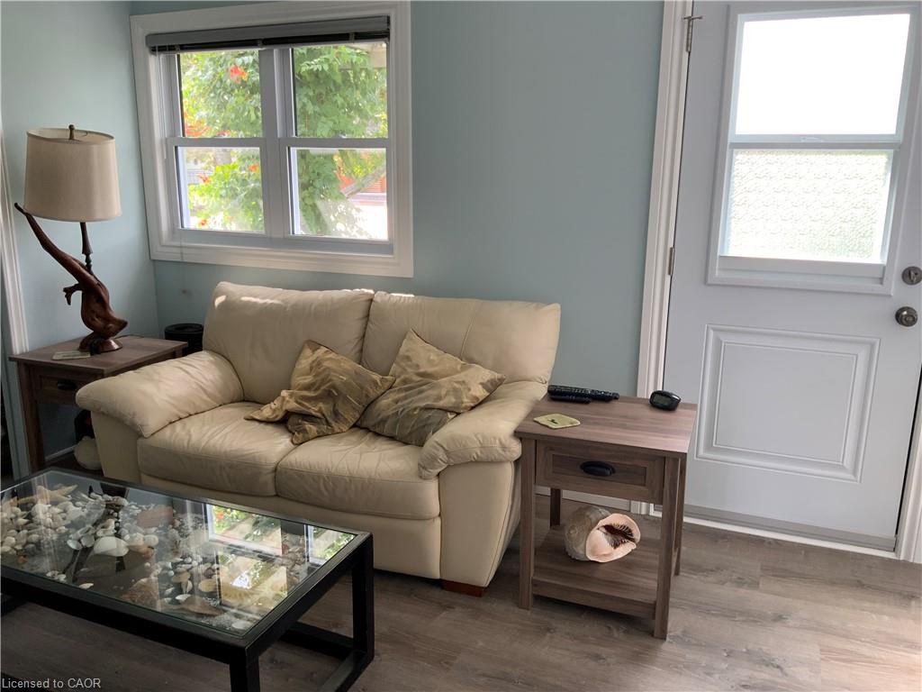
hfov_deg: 61.7
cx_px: 461
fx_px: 772
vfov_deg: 48.2
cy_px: 346
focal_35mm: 29
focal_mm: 3
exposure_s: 1/106
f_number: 1.8
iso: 64
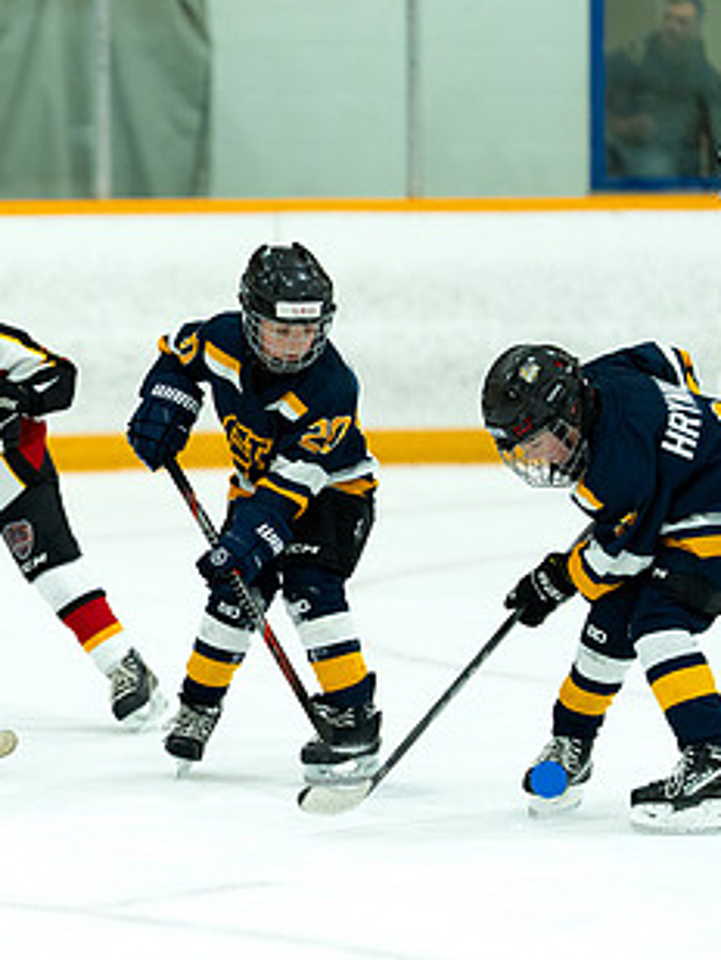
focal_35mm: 271
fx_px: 7521
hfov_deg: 5.5
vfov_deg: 7.3
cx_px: -31
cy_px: 542
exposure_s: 1/2000
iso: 2500
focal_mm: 150
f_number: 2
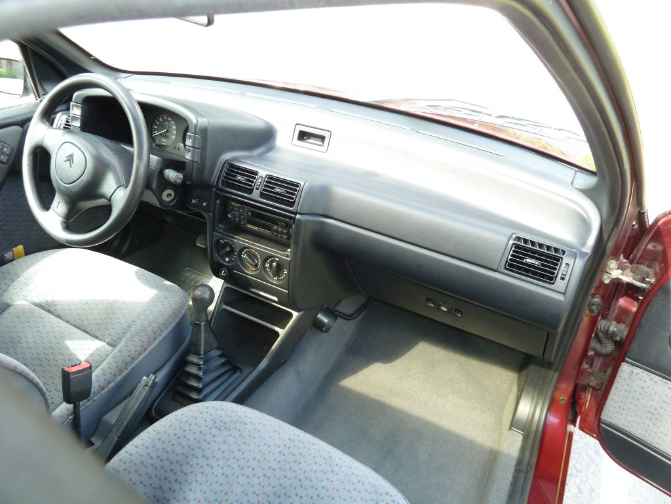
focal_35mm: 25
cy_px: 252
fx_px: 485
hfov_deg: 69.4
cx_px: 336
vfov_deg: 54.9
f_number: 3.3
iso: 100
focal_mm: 4.1
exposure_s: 1/30
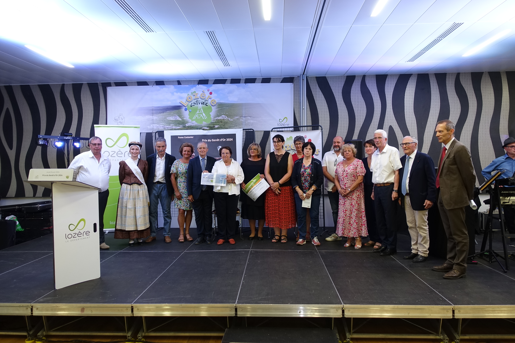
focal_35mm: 24
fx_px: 343
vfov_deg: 53.1
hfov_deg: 73.7
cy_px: 172
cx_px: 258
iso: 320
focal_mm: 8.8
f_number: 1.8
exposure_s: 1/30
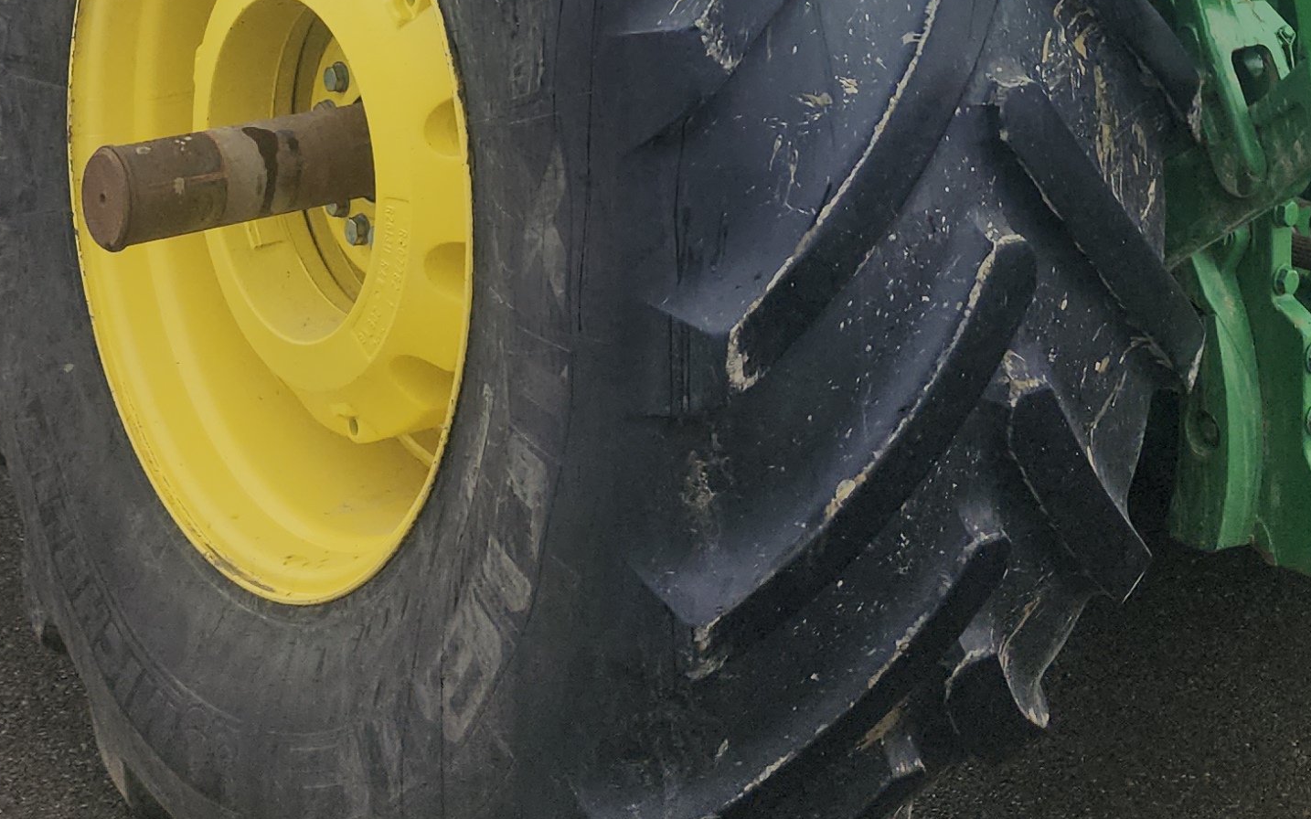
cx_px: 849
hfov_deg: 30.0
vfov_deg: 17.0
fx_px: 2429
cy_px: -470
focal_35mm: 68
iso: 25
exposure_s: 1/845
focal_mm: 5.54
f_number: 1.8
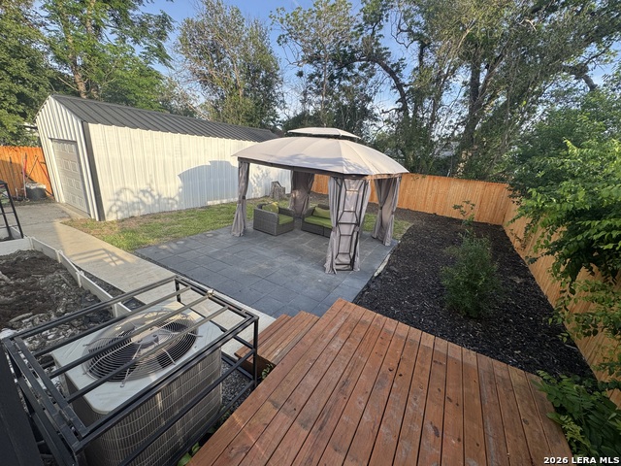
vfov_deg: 85.7
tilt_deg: -18.4
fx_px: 251
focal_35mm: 14
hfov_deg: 102.1
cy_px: 233
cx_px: 310
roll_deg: -5.8
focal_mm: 2.22
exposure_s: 1/368
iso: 40
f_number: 2.2
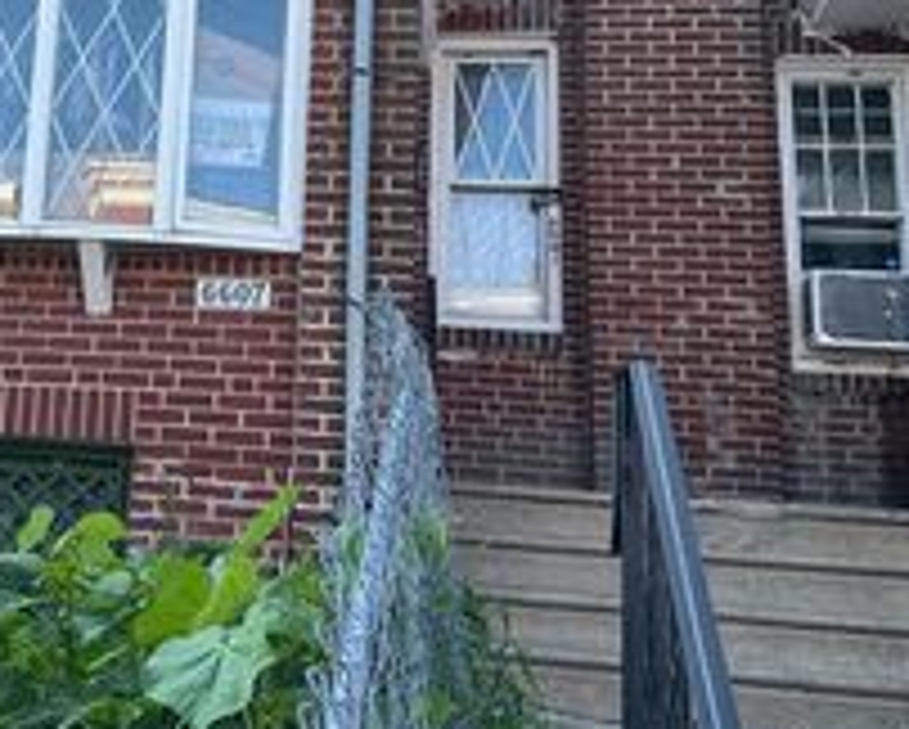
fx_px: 1562
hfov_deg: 30.8
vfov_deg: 25.5
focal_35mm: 58
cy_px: 88
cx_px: 63
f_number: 1.78
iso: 80
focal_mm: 6.86
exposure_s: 1/962
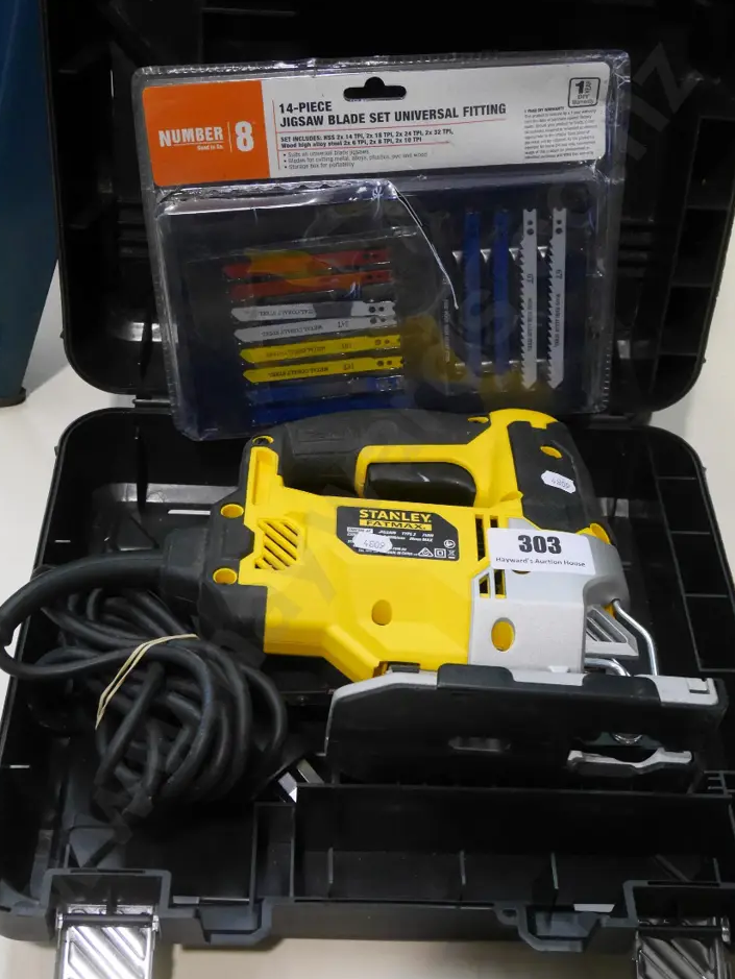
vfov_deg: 39.6
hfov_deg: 30.3
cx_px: 359
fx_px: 1358
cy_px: 486
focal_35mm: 48
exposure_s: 1/125
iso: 3200
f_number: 4.9
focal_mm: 22
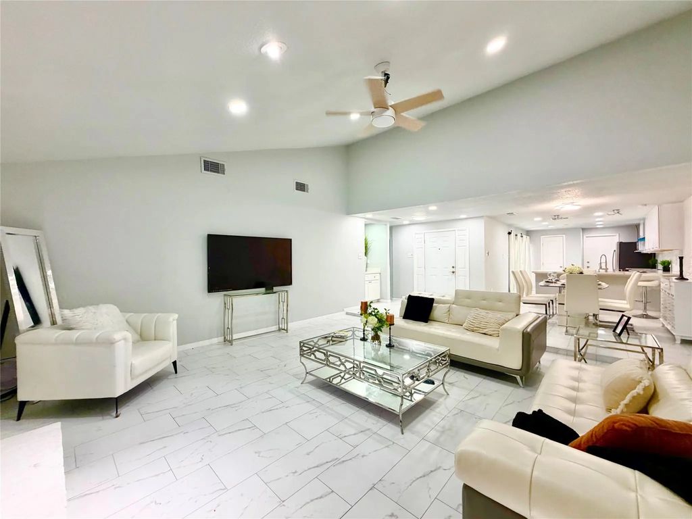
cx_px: 346
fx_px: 280
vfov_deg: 85.7
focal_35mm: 14
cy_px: 260
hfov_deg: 102.1
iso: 250
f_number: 2.2
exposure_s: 1/120
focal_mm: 2.22
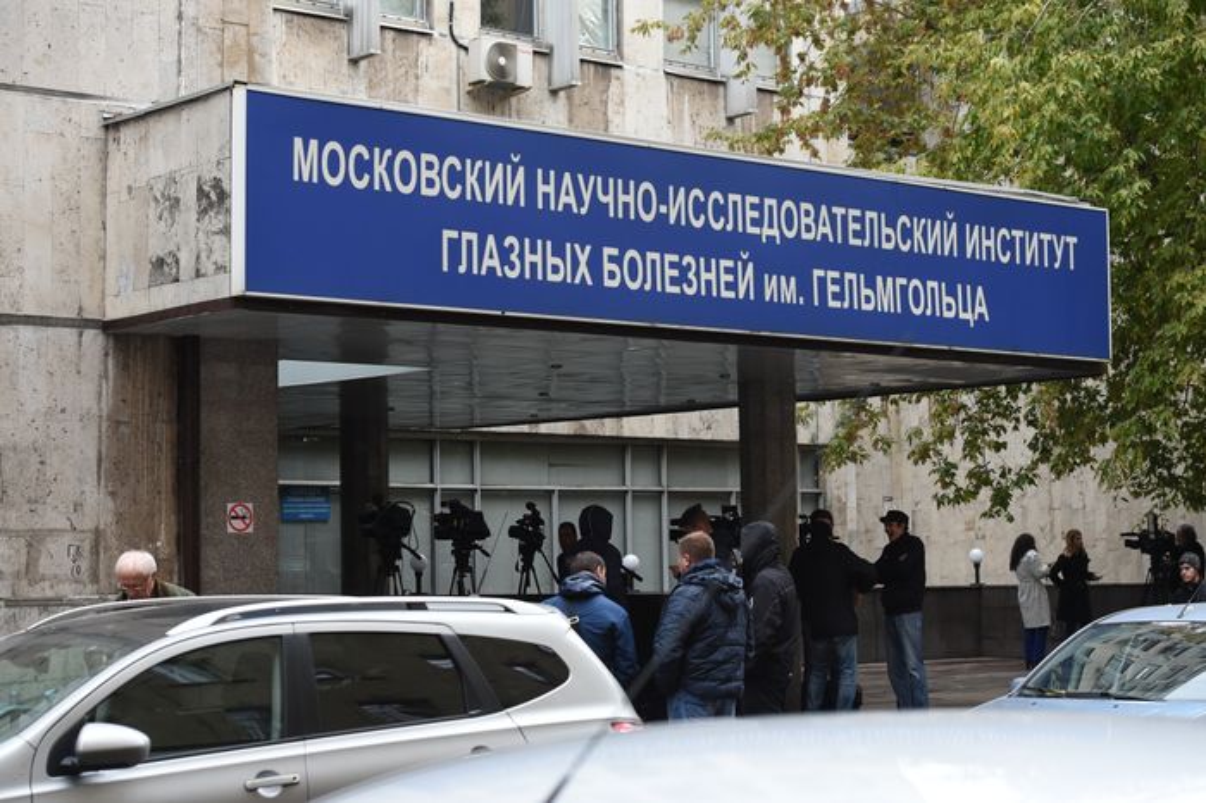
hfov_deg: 28.9
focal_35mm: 70
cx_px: 603
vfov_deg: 19.4
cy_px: 402
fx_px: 2344
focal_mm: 70
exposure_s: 1/1000
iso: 2500
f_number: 5
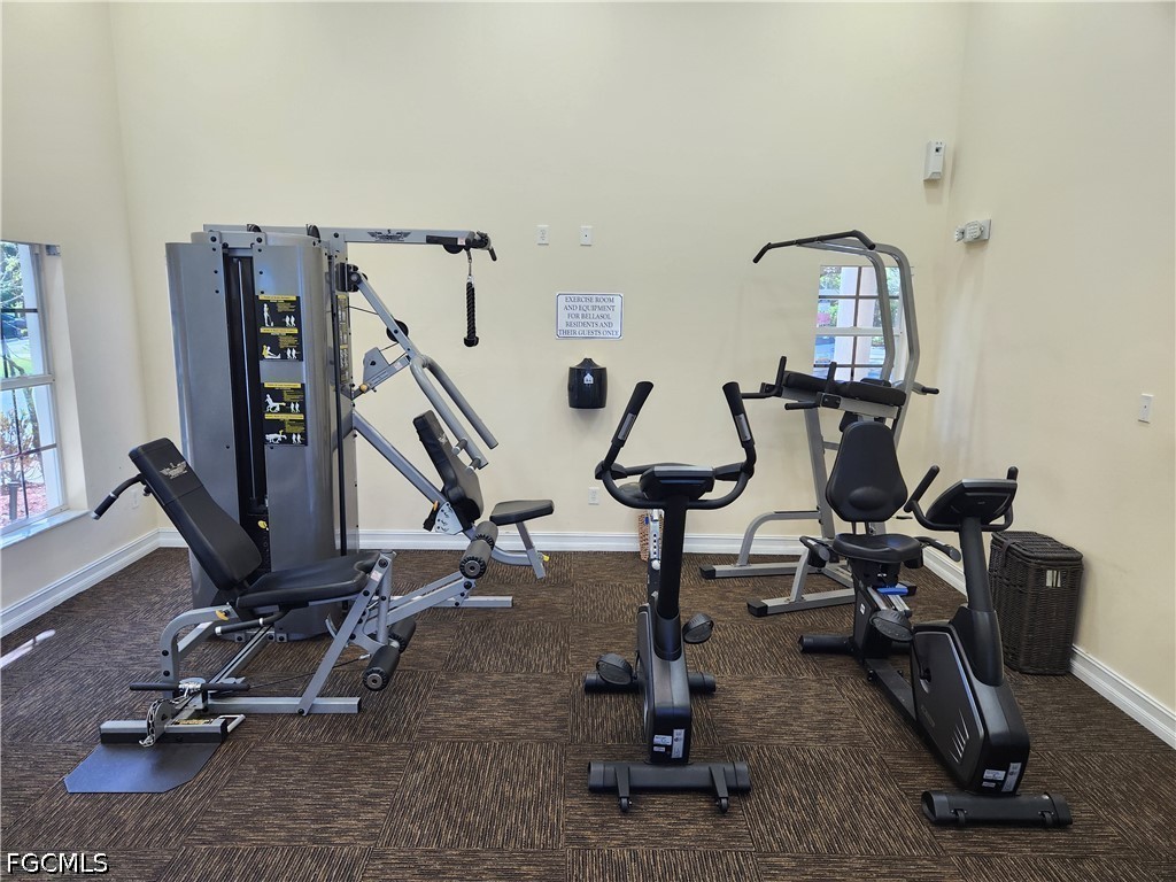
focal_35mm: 23
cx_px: 588
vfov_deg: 58.9
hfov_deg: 73.9
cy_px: 441
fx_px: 781
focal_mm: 5.4
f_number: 1.8
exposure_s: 1/120
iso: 200
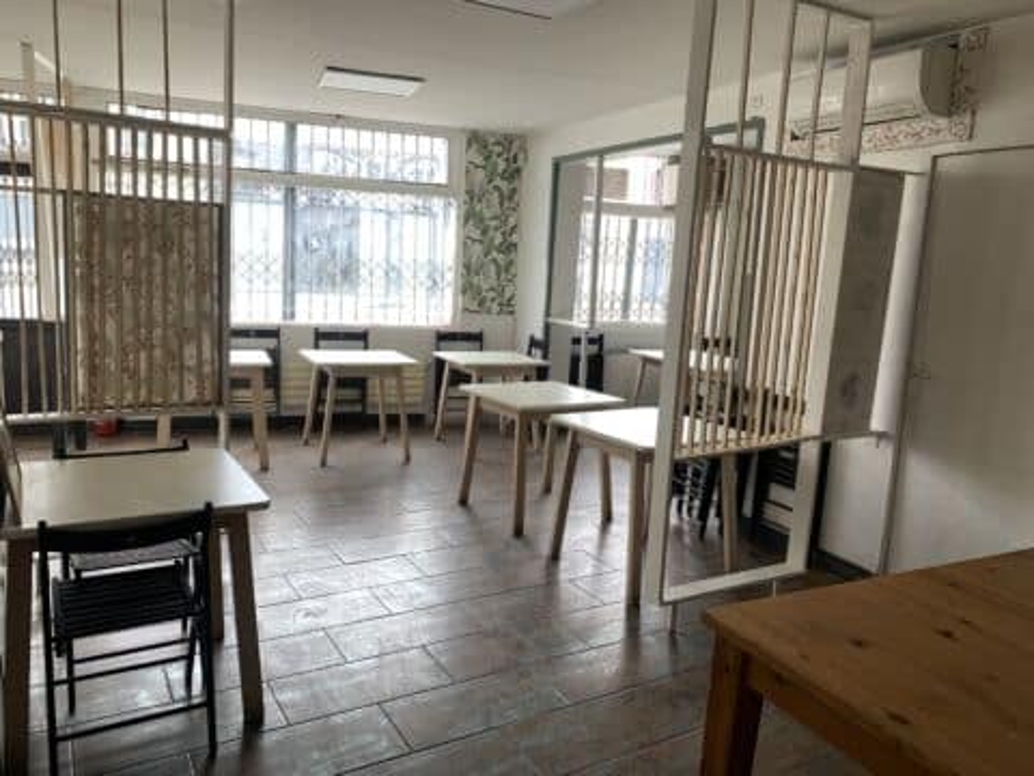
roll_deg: -3.1
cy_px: 388
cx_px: 517
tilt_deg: -9.1
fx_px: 777
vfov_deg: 53.1
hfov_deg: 67.3
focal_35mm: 26
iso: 25
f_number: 1.8
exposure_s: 1/100
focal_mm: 4.25
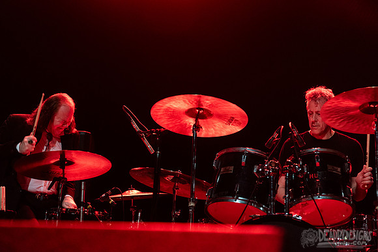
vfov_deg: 21.6
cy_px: 123
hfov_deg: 31.9
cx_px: 167
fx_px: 660
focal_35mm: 63
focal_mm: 55
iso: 2500
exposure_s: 1/320
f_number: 3.2
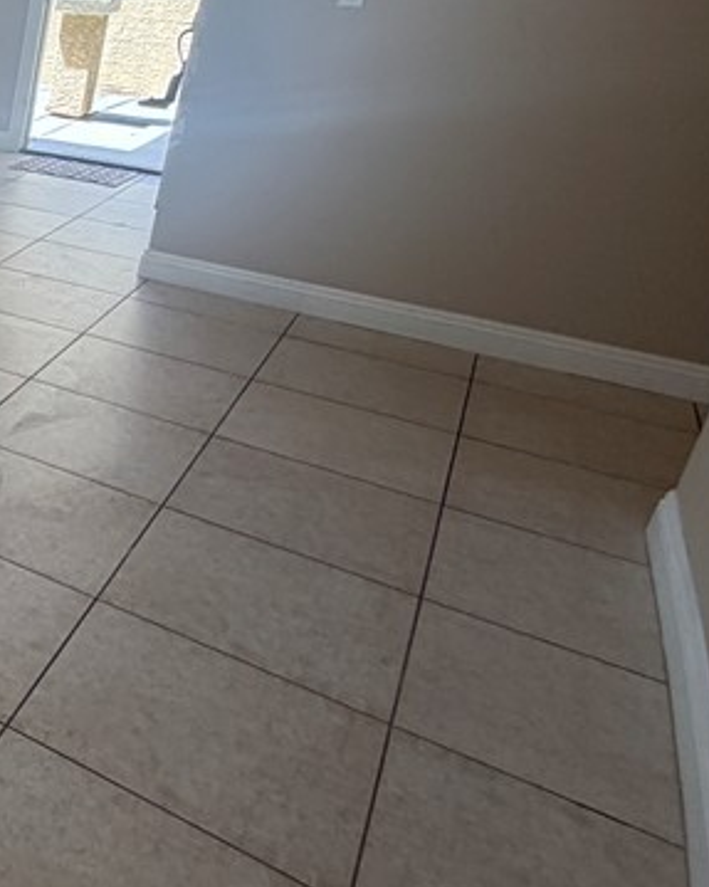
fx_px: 1023
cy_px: 254
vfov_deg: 45.7
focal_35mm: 39
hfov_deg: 25.0
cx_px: -442
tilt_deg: -19.2
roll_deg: -1.6
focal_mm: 2.22
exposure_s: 1/120
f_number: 2.2
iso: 100
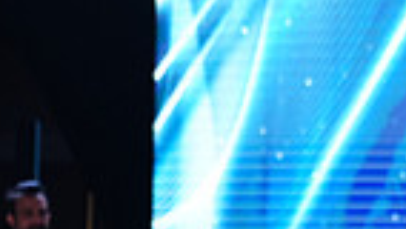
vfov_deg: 2.7
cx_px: 752
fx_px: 4836
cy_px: 431
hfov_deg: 4.7
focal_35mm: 449
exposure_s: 1/500
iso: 1600
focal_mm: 105
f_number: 4
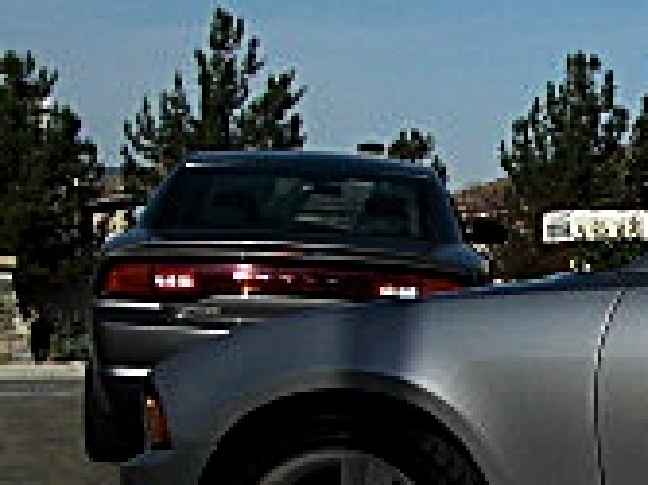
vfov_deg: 10.6
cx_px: 1172
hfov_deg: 12.9
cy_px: 547
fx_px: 2581
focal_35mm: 138
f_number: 7.9
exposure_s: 1/200
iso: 50
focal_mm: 6.3
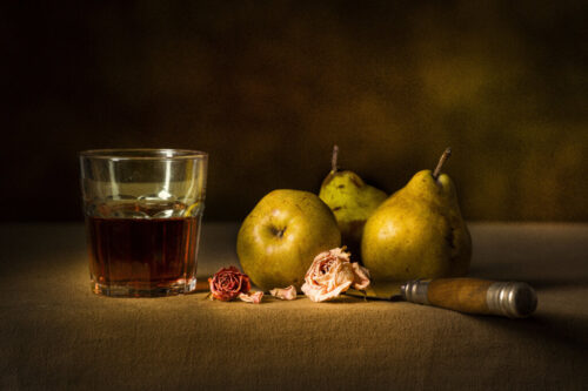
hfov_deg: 13.0
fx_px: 2572
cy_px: 196
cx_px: 294
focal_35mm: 158
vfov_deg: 8.7
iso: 50
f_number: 4
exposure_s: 1/80
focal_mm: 105
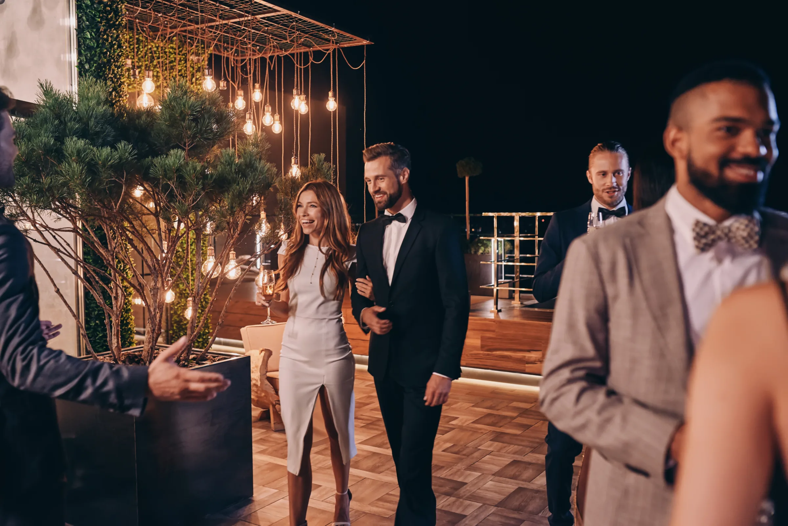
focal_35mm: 35
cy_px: 263
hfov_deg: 54.4
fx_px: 766
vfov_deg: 37.9
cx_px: 394
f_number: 2.8
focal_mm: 35
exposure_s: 1/160
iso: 1000
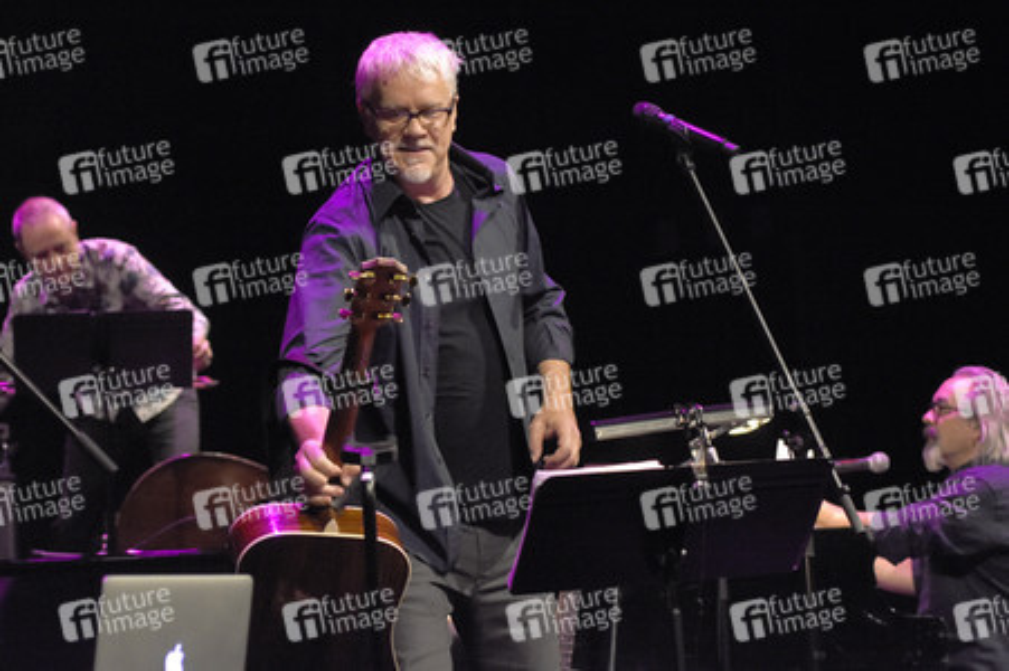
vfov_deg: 13.0
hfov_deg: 19.5
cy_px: 336
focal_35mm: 105
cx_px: 504
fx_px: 2941
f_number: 3.2
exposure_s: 1/320
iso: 1600
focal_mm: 70
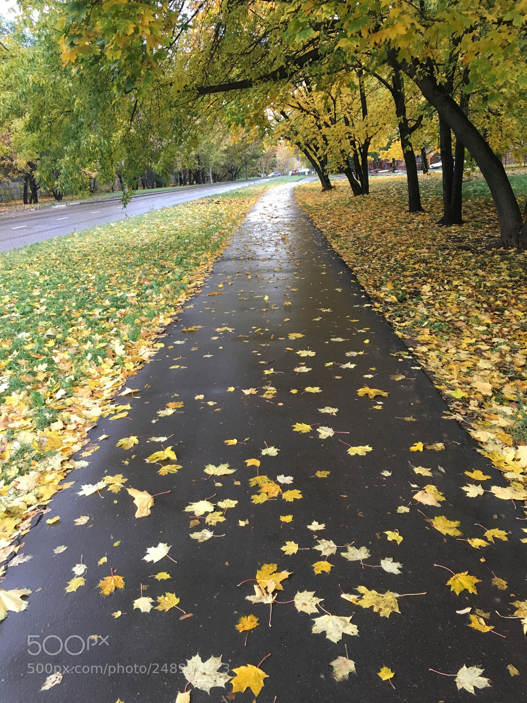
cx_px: 264
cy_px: 352
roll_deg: +1.4
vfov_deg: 61.7
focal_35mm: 29
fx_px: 589
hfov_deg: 48.2
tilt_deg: -16.2
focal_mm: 4.15
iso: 64
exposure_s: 1/33
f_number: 2.2
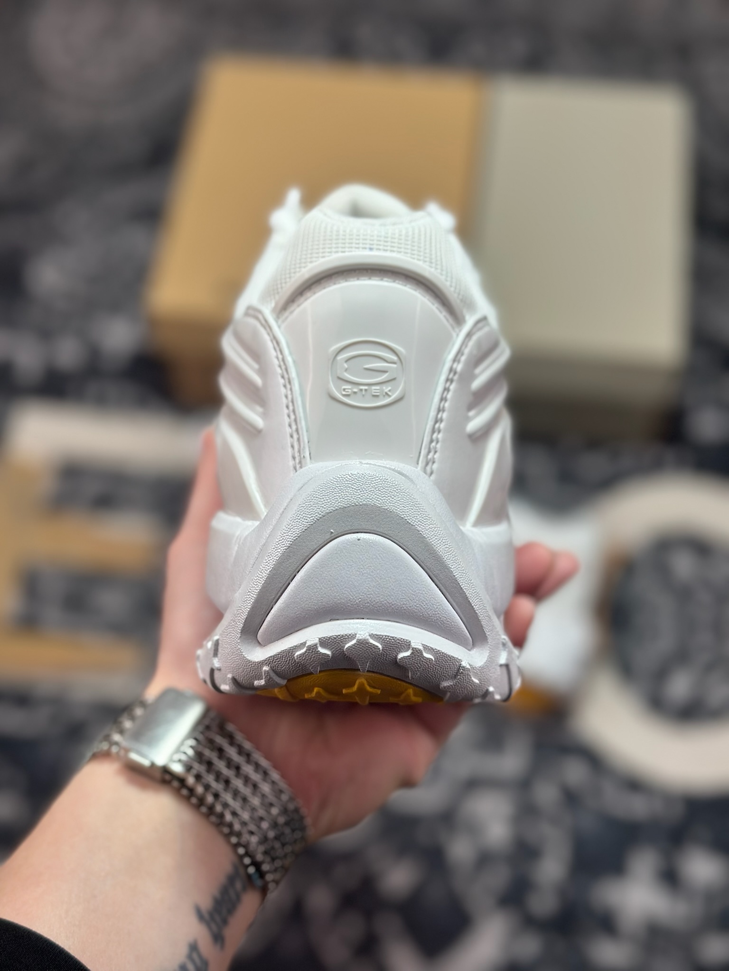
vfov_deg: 39.7
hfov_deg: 30.3
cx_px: 364
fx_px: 1348
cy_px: 486
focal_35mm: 48
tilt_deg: -59.3
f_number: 1.78
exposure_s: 1/1289
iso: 80
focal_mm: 6.86
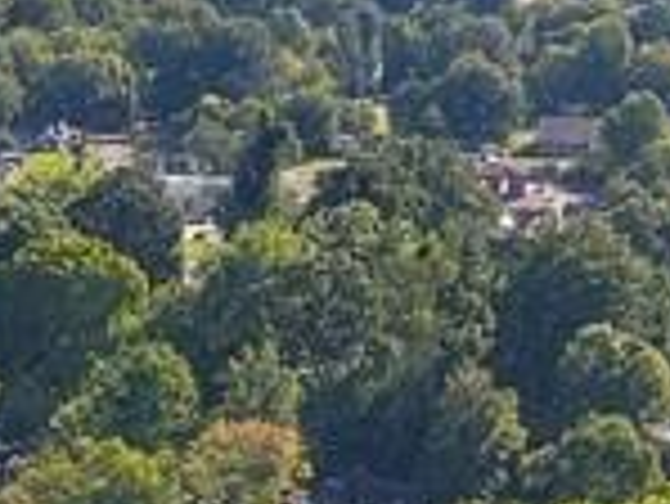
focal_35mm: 165
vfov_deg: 8.5
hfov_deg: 11.6
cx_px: -274
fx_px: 3196
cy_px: 1071
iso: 400
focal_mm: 8.7
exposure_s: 1/1000
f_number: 1.8
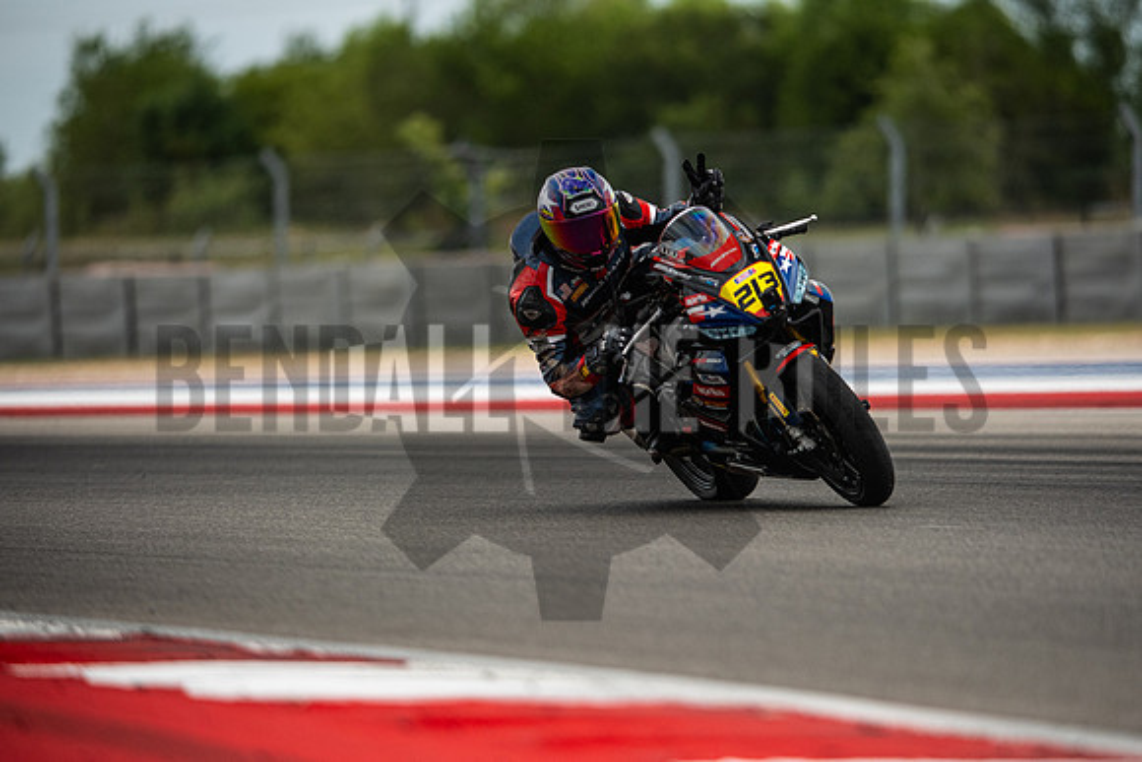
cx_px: 571
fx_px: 9518
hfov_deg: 6.9
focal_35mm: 300
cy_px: 381
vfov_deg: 4.6
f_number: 2
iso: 400
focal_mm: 200
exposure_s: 1/5000
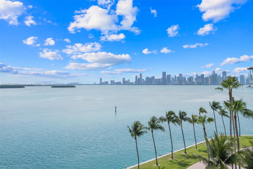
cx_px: 126
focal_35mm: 31
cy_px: 84
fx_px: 218
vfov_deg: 42.3
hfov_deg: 60.3
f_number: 11
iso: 100
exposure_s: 1/125
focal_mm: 31
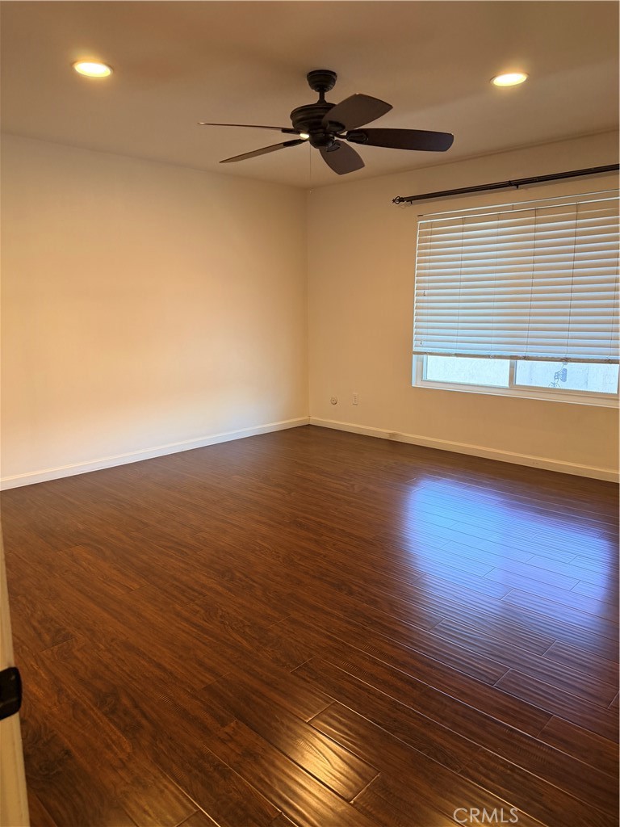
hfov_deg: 56.8
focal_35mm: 24
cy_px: 414
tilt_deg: -11.0
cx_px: 310
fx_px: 573
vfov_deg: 71.6
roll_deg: +0.1
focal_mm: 6.76
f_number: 1.78
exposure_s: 1/120
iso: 200
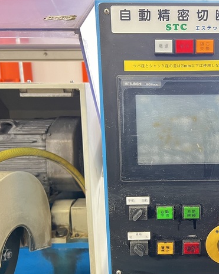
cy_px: 137
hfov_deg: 40.4
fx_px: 284
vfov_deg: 51.5
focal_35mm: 35
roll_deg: +0.4
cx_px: 178
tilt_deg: -11.7
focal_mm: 5.7
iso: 500
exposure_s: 1/60
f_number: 1.5
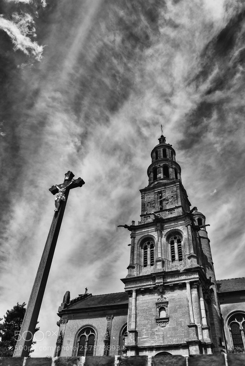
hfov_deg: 45.0
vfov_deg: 63.6
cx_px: 122
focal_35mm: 29
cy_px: 183
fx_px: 296
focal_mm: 29
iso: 50
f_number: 9
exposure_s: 1/400
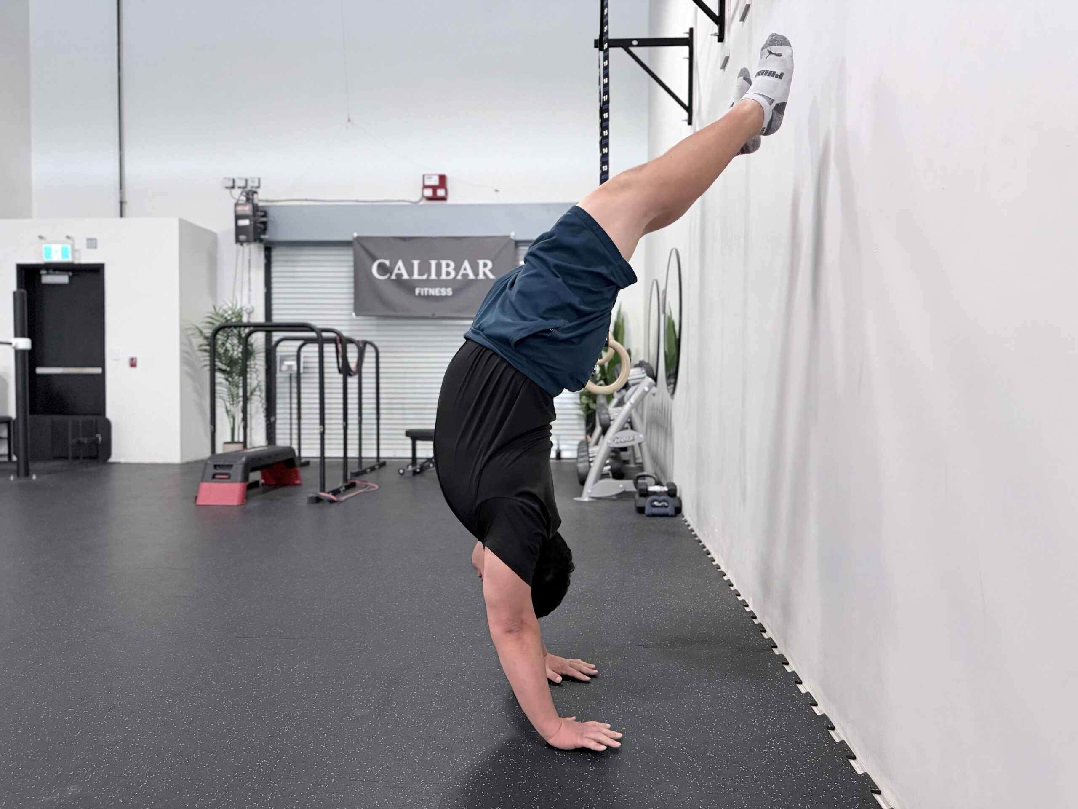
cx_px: 539
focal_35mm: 24
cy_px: 404
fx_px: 747
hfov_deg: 71.6
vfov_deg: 56.8
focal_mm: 6.76
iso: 500
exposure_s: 1/60
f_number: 1.78
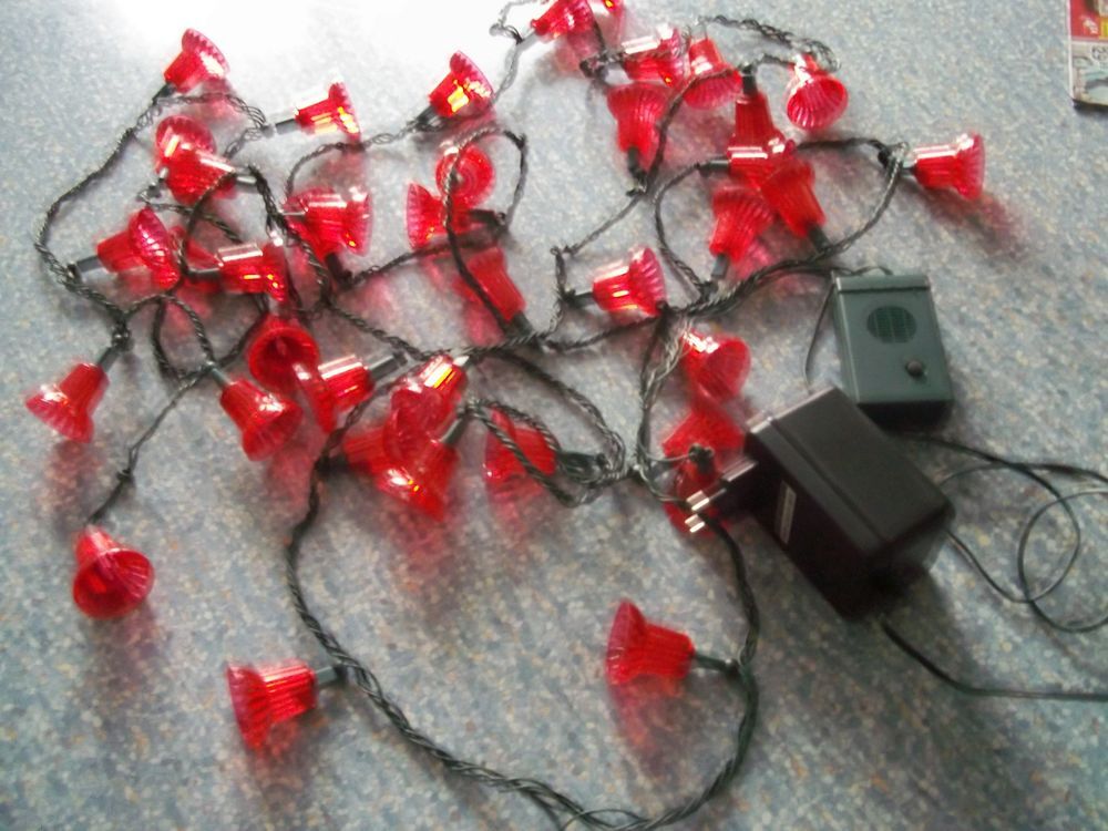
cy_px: 416
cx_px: 554
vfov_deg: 39.7
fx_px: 1152
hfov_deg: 51.4
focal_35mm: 36
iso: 300
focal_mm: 6.5
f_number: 3.1
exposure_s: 1/8
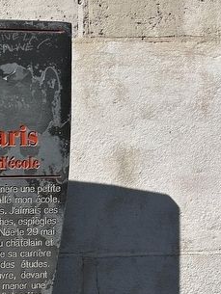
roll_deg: +1.0
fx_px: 536
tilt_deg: +2.7
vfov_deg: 28.1
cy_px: 319
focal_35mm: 63
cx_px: -59
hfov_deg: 21.3
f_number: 1.78
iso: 80
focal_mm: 6.86
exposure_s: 1/4348
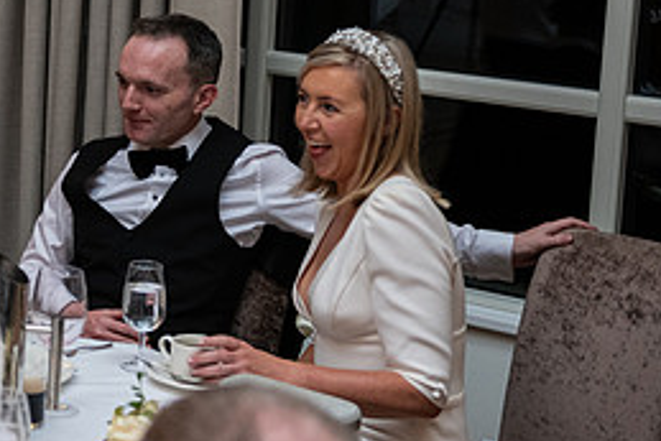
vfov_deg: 14.5
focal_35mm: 94
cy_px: 70
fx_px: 1727
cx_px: -26
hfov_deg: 20.8
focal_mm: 42
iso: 800
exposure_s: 1/160
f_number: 3.5
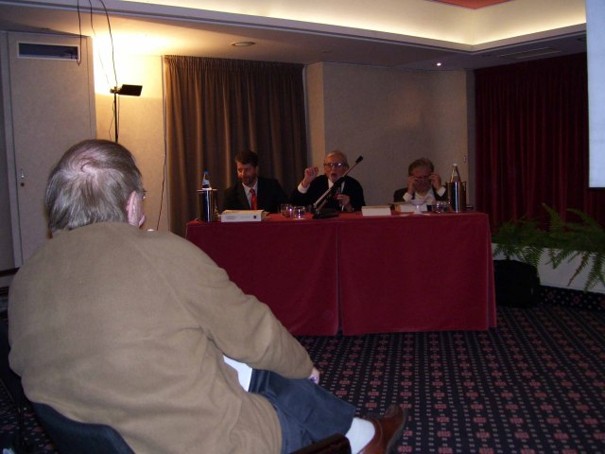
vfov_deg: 38.7
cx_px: 302
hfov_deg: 50.1
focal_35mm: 37
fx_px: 647
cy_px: 227
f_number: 2.7
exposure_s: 1/60
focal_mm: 6
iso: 125
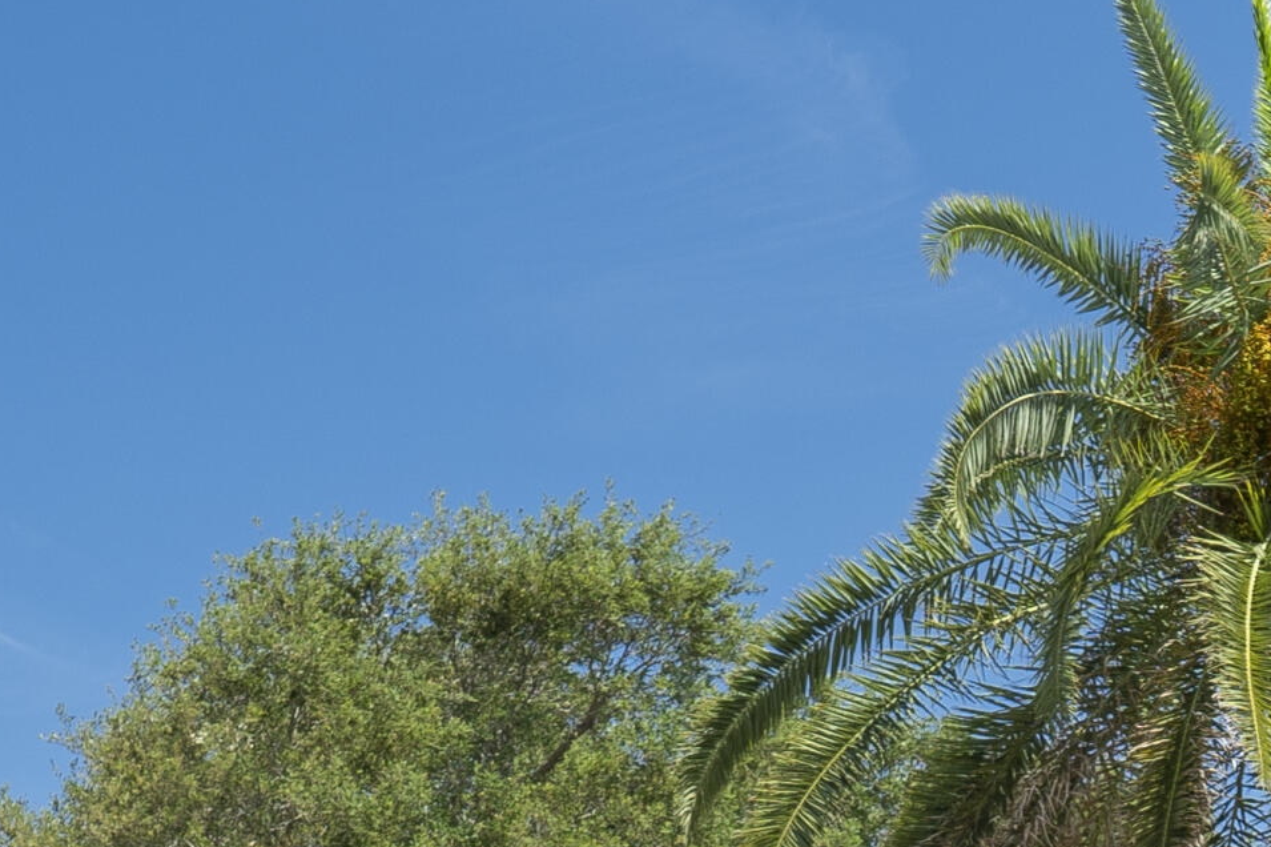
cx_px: 925
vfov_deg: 8.7
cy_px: 1165
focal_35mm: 154
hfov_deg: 13.3
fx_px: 5435
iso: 100
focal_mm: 33
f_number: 5.6
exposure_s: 1/125
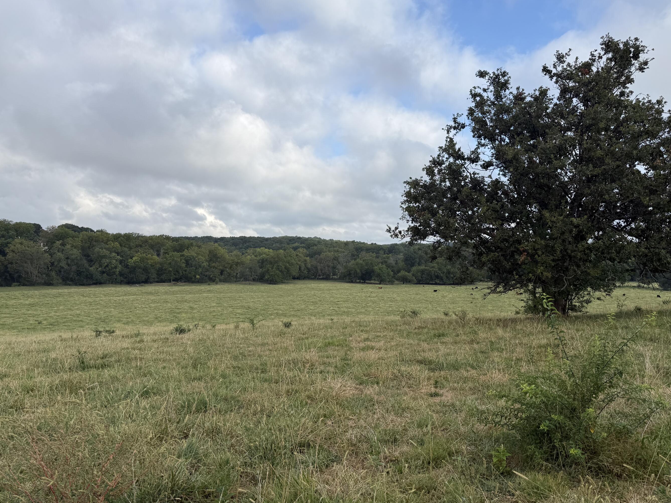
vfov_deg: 51.4
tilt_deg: -0.3
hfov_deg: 65.3
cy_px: 250
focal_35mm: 27
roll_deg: -1.5
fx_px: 523
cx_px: 336
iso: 80
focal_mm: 6.76
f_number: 1.78
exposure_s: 1/3145
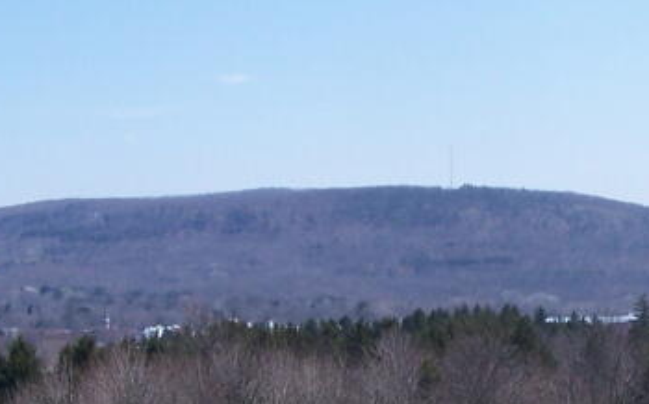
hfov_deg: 16.8
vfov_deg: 11.1
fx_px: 2085
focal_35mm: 118
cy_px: 293
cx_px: 807
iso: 80
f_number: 4
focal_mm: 6.3
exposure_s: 1/800
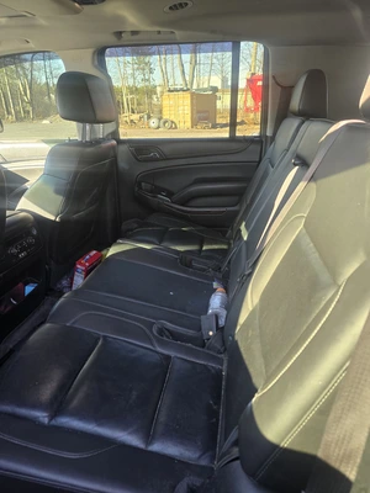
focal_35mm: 23
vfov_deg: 73.9
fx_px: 328
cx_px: 185
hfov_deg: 58.9
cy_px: 246
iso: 160
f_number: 1.7
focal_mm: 6.3
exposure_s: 1/180
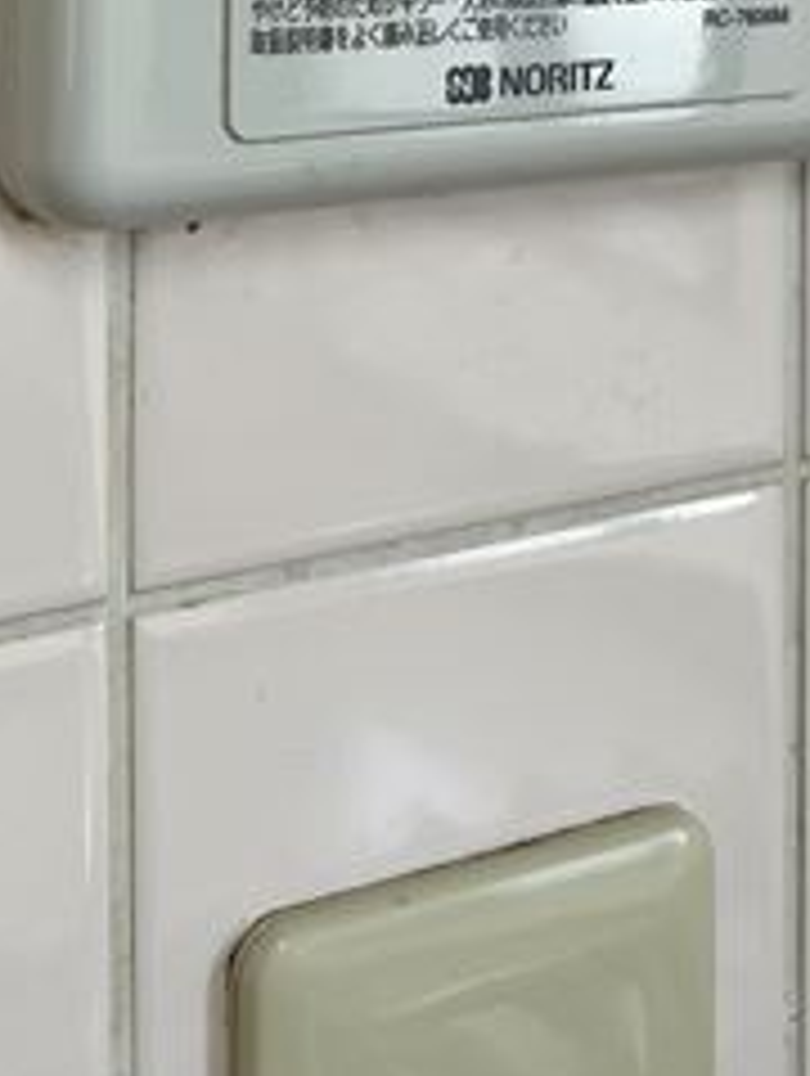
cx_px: 416
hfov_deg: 19.4
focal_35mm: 76
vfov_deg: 23.3
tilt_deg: -1.5
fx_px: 2365
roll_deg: +0.0
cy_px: -243
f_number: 1.6
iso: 80
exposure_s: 1/100
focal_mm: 5.1
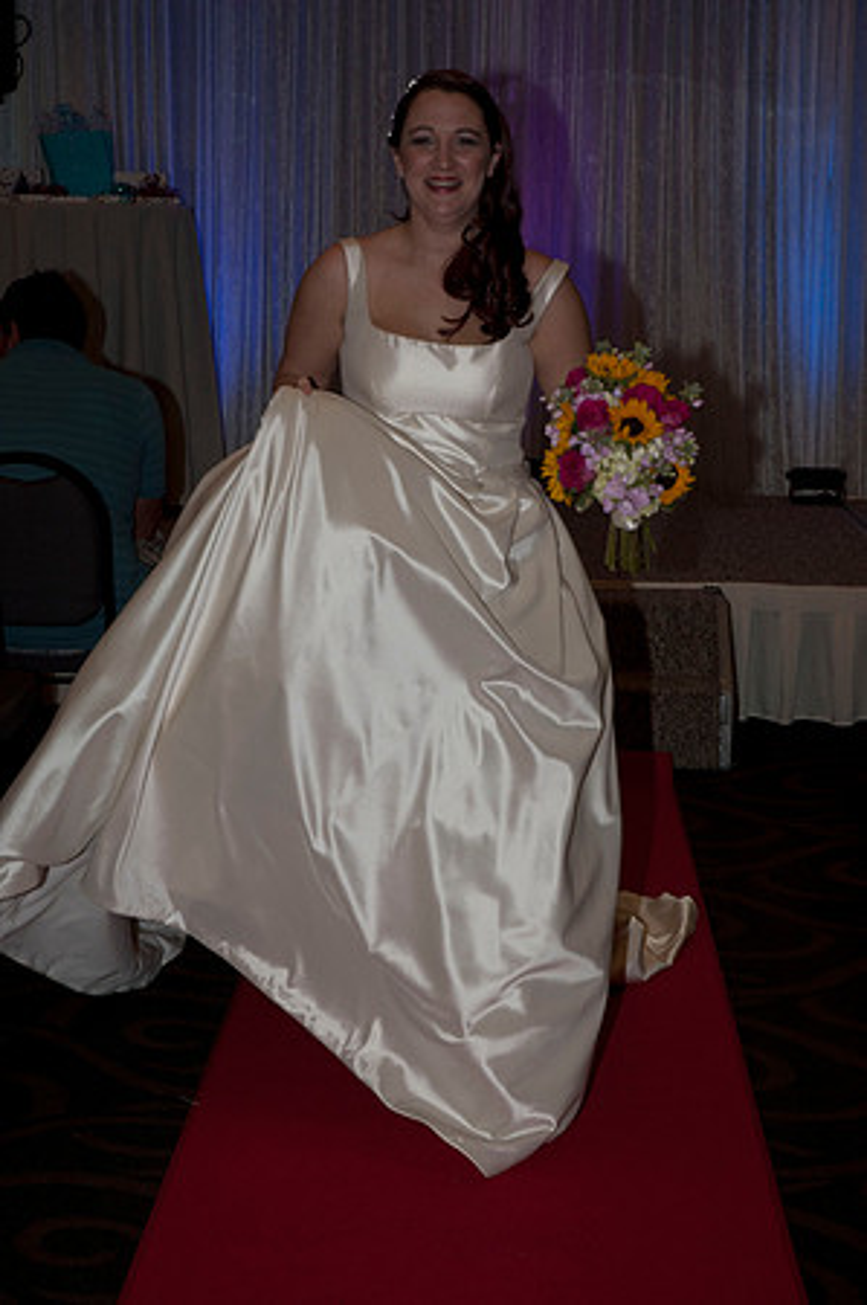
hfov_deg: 18.9
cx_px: 434
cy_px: 652
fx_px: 2607
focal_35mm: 72
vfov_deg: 28.1
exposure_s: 1/160
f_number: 5.6
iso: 400
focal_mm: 48
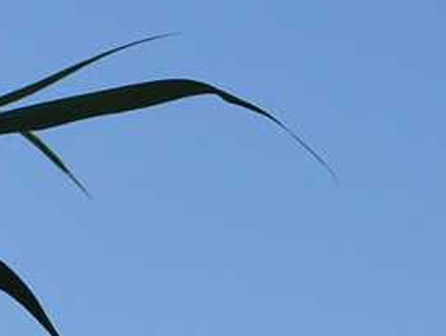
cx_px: 757
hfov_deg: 9.2
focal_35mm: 207
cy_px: 732
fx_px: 2671
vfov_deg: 6.9
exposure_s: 1/250
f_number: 8
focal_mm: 24
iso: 100
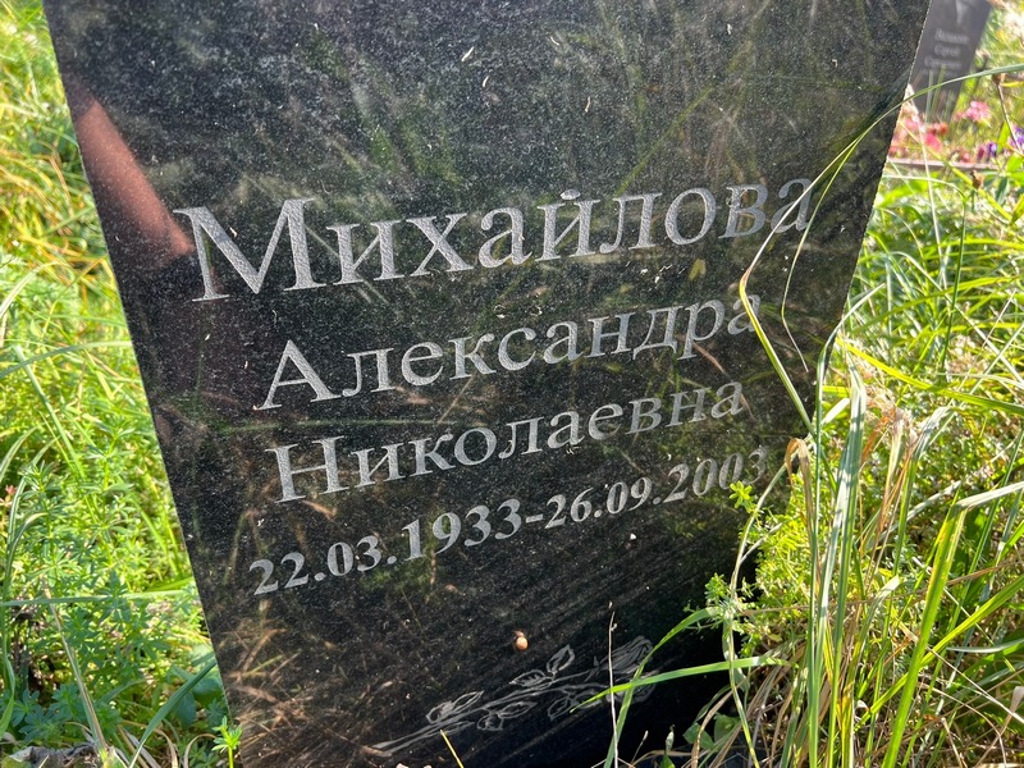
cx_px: 512
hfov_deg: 67.3
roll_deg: -9.1
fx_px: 769
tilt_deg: -28.9
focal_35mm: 26
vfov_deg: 53.1
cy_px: 384
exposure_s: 1/221
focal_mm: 5.7
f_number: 1.5
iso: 40
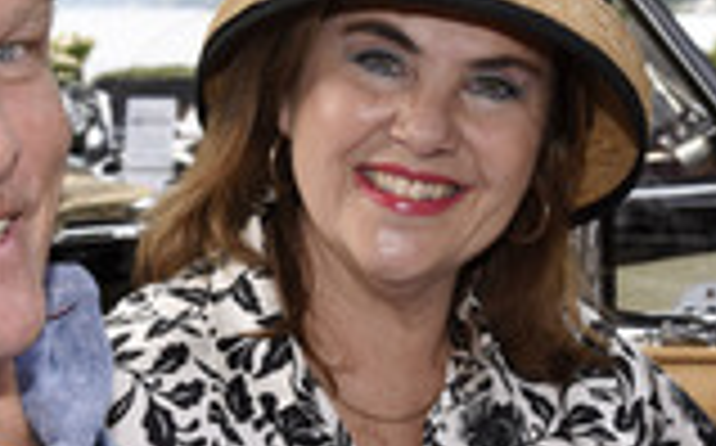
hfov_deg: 18.9
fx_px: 2144
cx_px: 245
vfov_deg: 11.9
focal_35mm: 110
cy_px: 275
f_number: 8
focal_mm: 38
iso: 400
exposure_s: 1/125
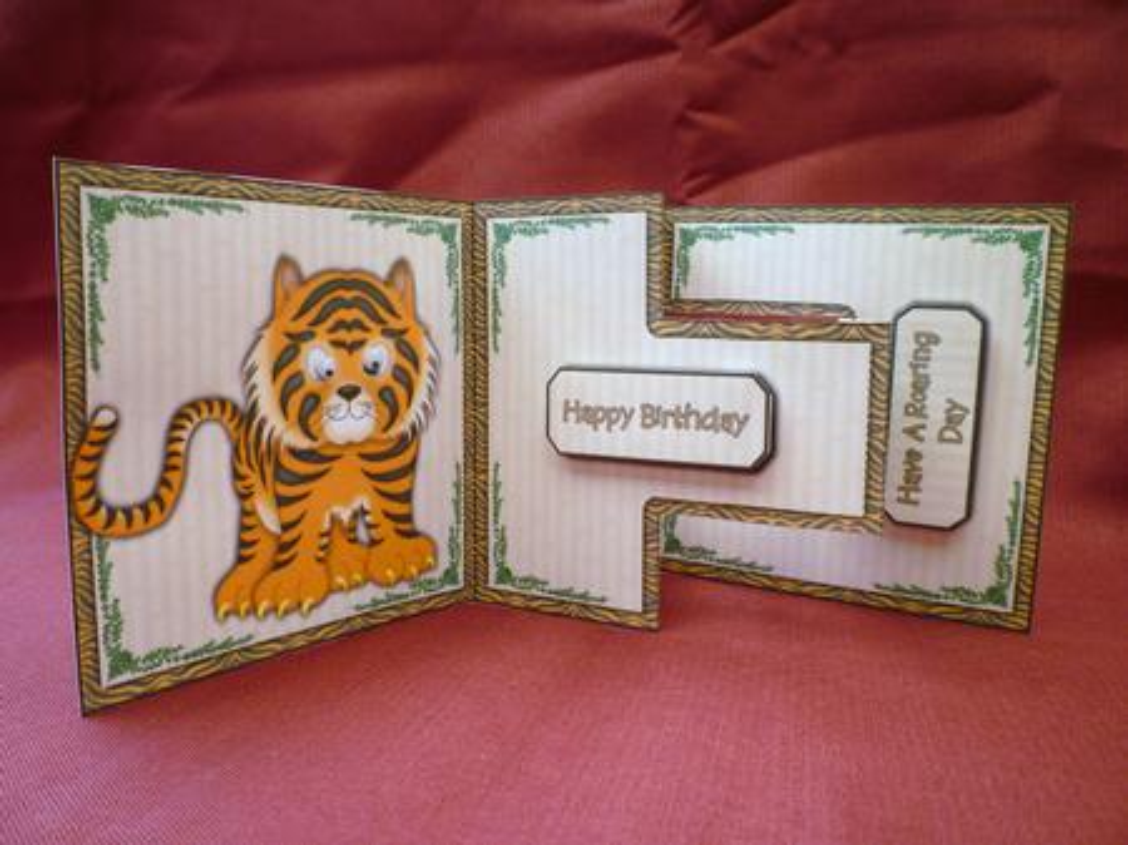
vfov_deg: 48.2
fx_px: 944
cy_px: 422
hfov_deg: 61.7
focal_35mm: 29
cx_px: 564
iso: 80
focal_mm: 5.2
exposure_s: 1/100
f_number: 3.3
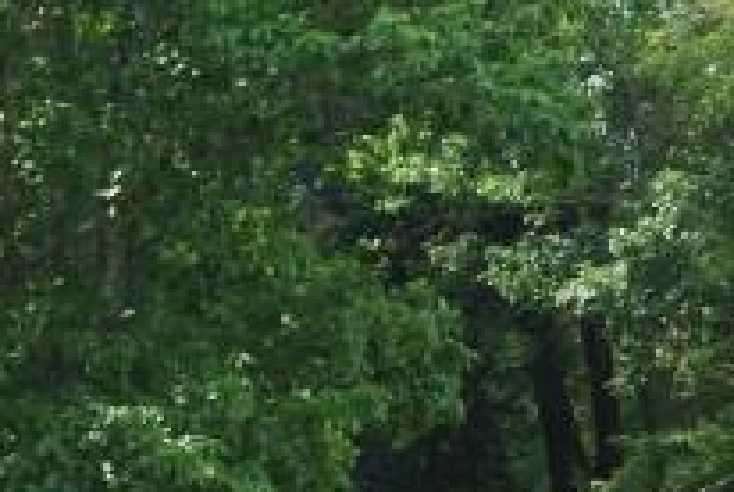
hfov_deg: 9.4
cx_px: 620
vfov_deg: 6.3
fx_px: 4471
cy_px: 451
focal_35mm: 219
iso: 100
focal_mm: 16.3
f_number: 4.2
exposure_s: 1/320
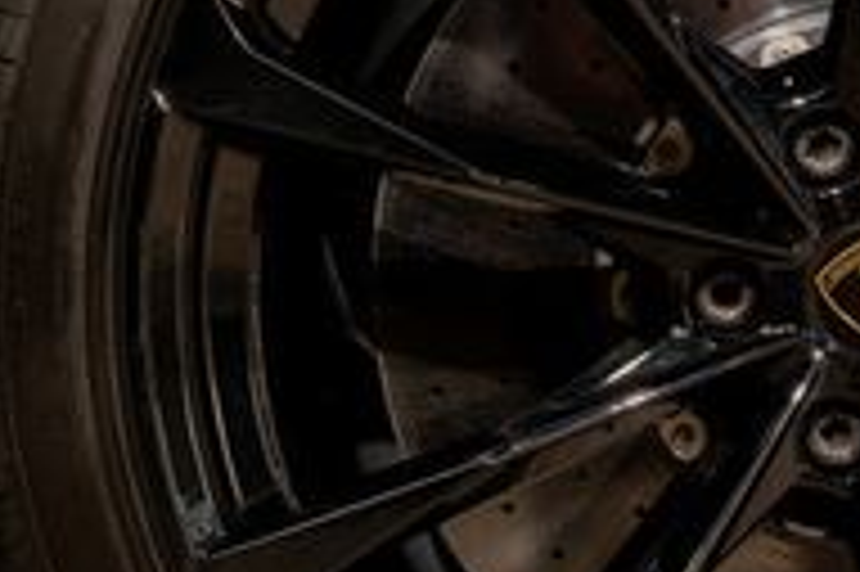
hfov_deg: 10.8
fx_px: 4487
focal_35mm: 188
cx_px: 860
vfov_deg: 7.3
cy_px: 295
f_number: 6.3
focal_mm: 56
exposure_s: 1/50
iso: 400
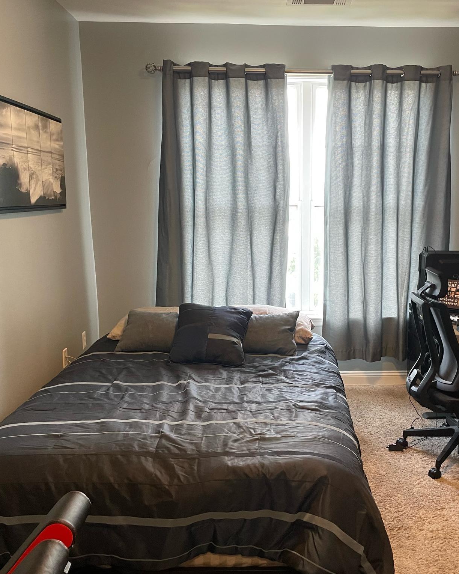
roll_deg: +0.4
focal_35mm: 34
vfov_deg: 52.8
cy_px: 287
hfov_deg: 43.0
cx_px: 289
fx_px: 577
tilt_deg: -8.2
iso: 250
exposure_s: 1/60
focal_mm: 4.2
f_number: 1.6
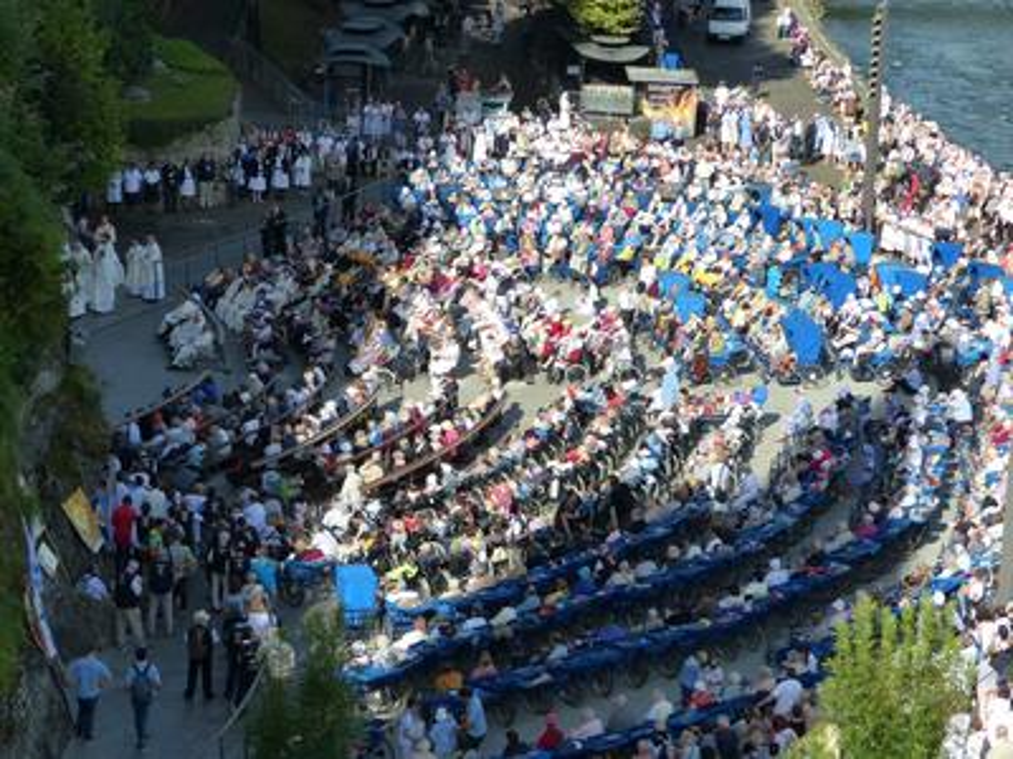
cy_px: 380
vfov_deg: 14.5
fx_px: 2985
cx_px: 506
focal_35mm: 102
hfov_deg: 19.3
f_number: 4
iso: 160
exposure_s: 1/800
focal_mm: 18.3
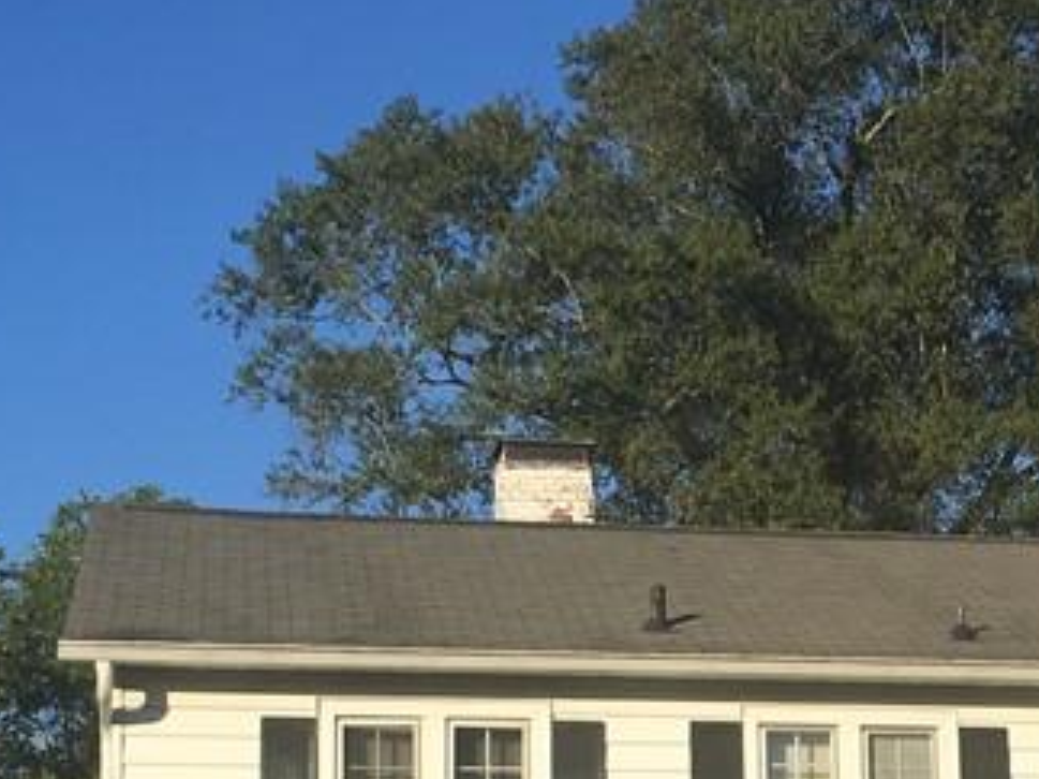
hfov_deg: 20.8
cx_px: 984
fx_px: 2760
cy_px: 866
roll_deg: +1.7
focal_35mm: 92
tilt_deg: +7.3
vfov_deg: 15.6
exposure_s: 1/1876
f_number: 2.2
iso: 25
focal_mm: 4.15
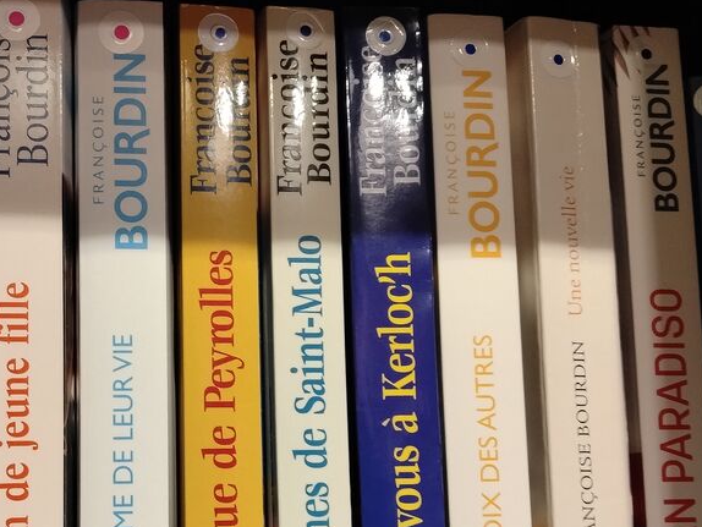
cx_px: 214
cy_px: 396
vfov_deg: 30.4
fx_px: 954
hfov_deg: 39.8
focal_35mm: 47
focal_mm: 4.05
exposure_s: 1/25
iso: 1225
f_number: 1.8
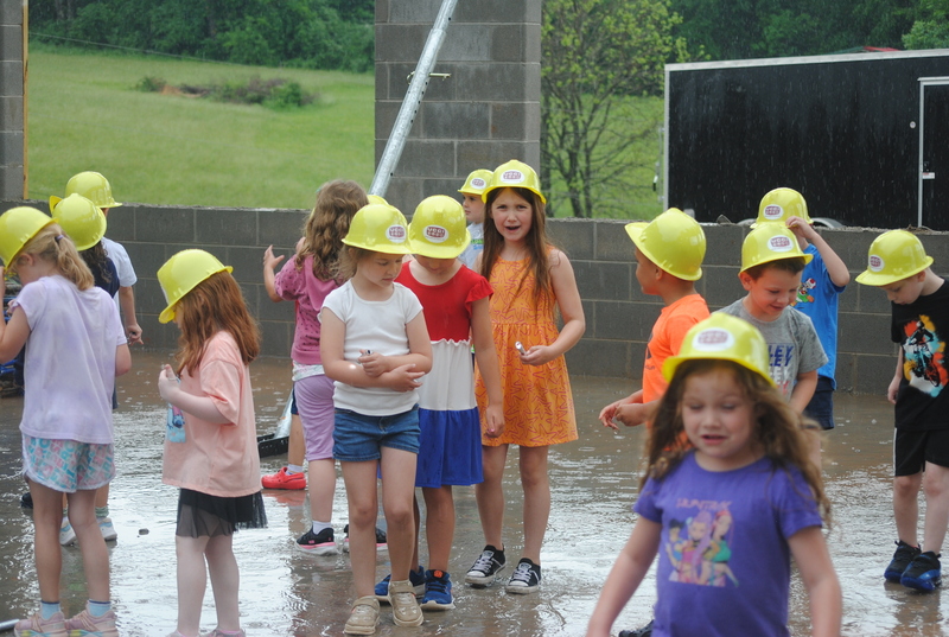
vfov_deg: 13.9
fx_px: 2615
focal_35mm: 99
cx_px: 474
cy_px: 318
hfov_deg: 20.6
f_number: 4.2
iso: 200
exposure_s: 1/250
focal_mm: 66
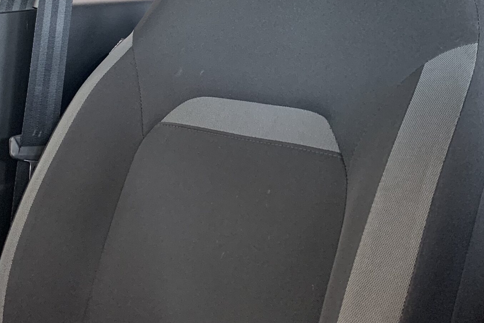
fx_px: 686
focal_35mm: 51
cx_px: 229
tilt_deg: +0.0
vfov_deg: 25.4
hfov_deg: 38.9
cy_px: 12
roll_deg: +0.0
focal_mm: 4.25
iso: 125
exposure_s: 1/60
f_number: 1.8
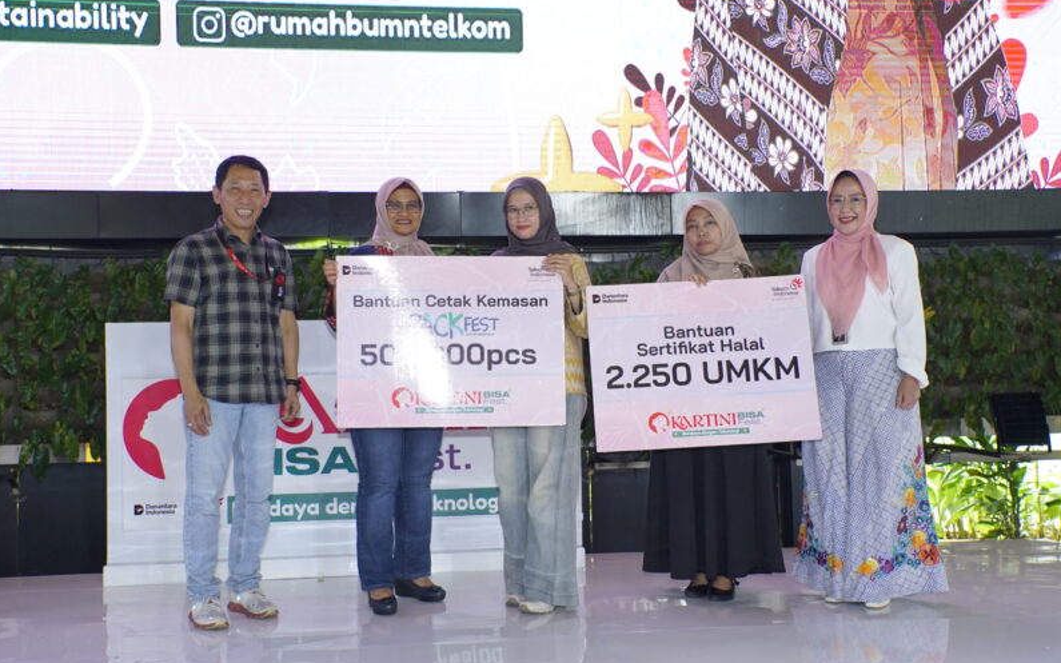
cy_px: 342
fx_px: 1157
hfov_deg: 49.3
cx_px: 528
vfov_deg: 32.0
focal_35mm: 40
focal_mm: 39
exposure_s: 1/125
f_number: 4
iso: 1250
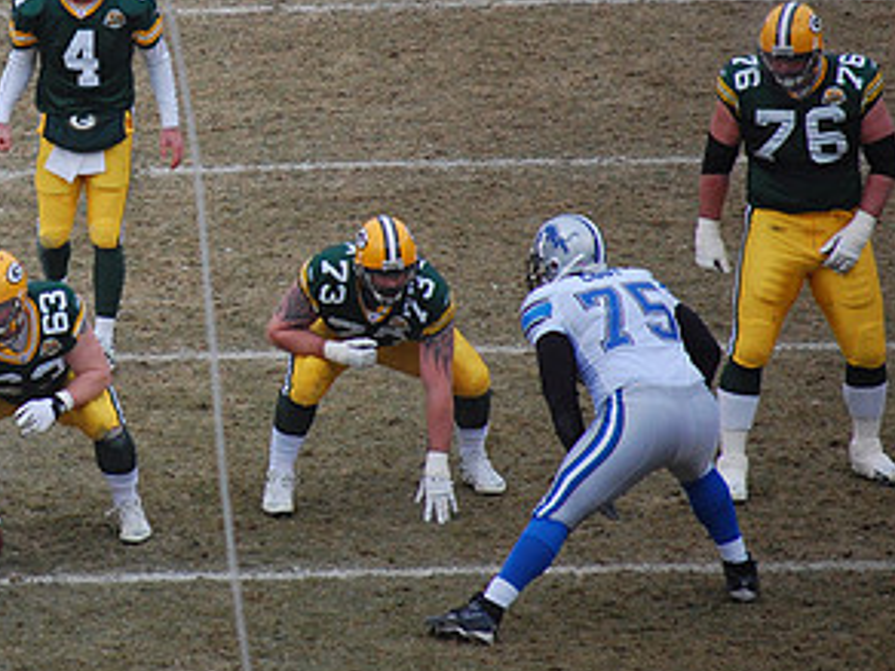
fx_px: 14065
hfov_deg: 3.6
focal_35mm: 544
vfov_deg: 2.7
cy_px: 104
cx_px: 34
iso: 800
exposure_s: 1/1250
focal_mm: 190
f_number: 5.6
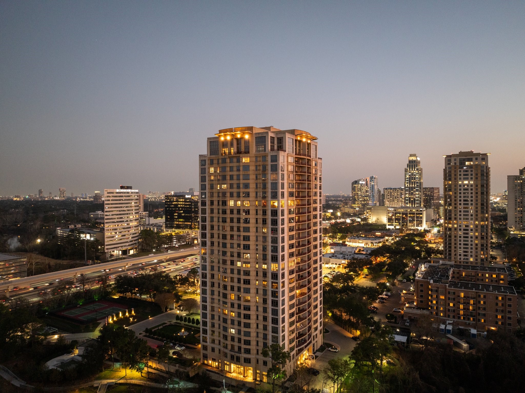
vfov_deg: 56.8
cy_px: 196
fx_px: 364
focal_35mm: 24
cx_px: 262
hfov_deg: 71.6
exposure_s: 1/10
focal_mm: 12.29
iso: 700
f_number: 2.8
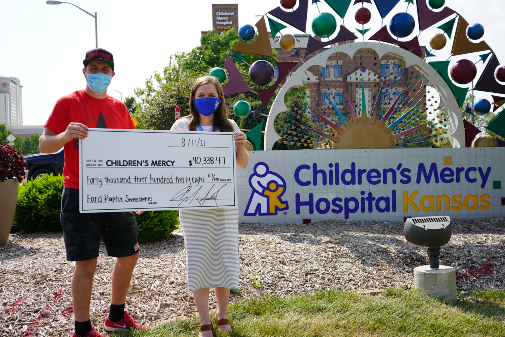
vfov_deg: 34.3
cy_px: 168
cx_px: 252
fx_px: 547
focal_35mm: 39
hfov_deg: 49.5
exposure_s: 1/320
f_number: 5
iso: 100
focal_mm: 39
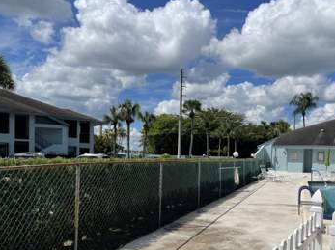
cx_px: 226
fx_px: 348
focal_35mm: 36
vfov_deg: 39.0
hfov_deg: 50.4
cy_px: 169
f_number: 1.6
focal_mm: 4.2
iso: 32
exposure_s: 1/9804
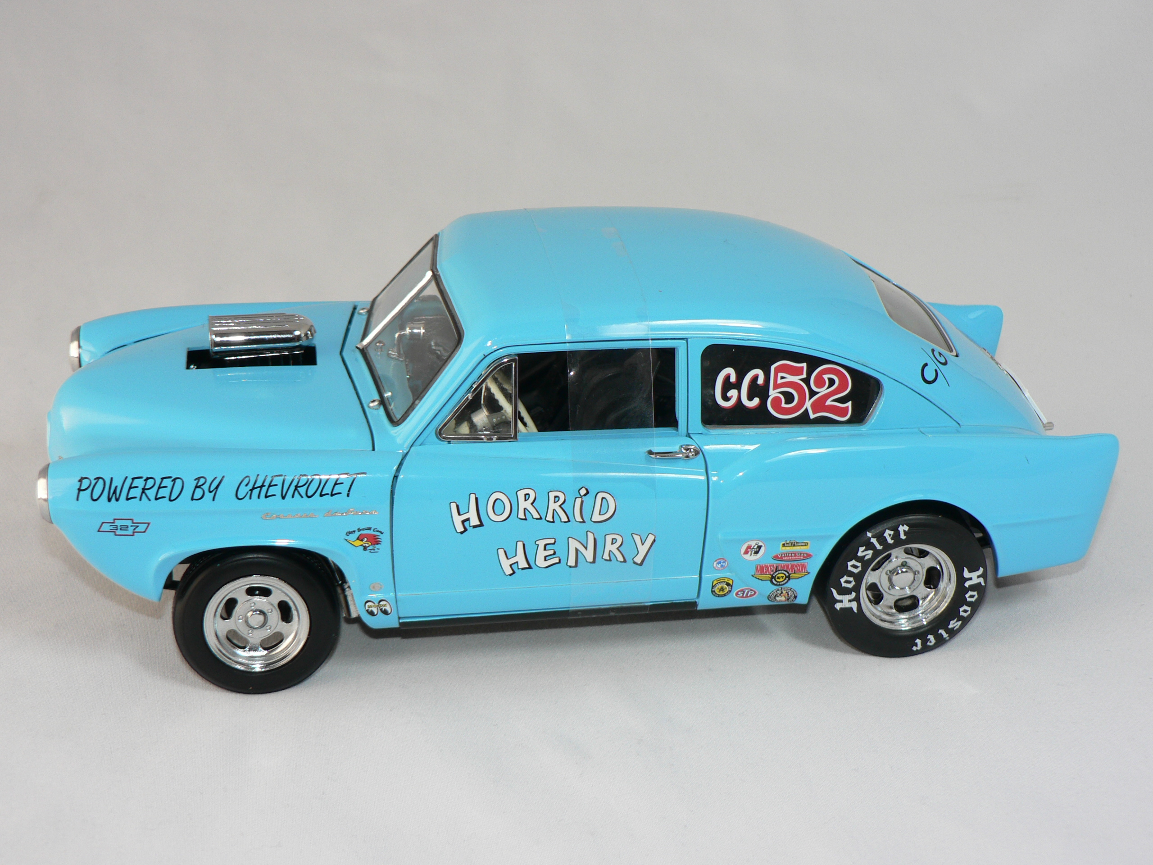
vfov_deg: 25.2
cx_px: 576
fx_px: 1932
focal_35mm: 58
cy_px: 432
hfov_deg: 33.2
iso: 80
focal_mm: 9.6
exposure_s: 1/60
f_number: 3.2
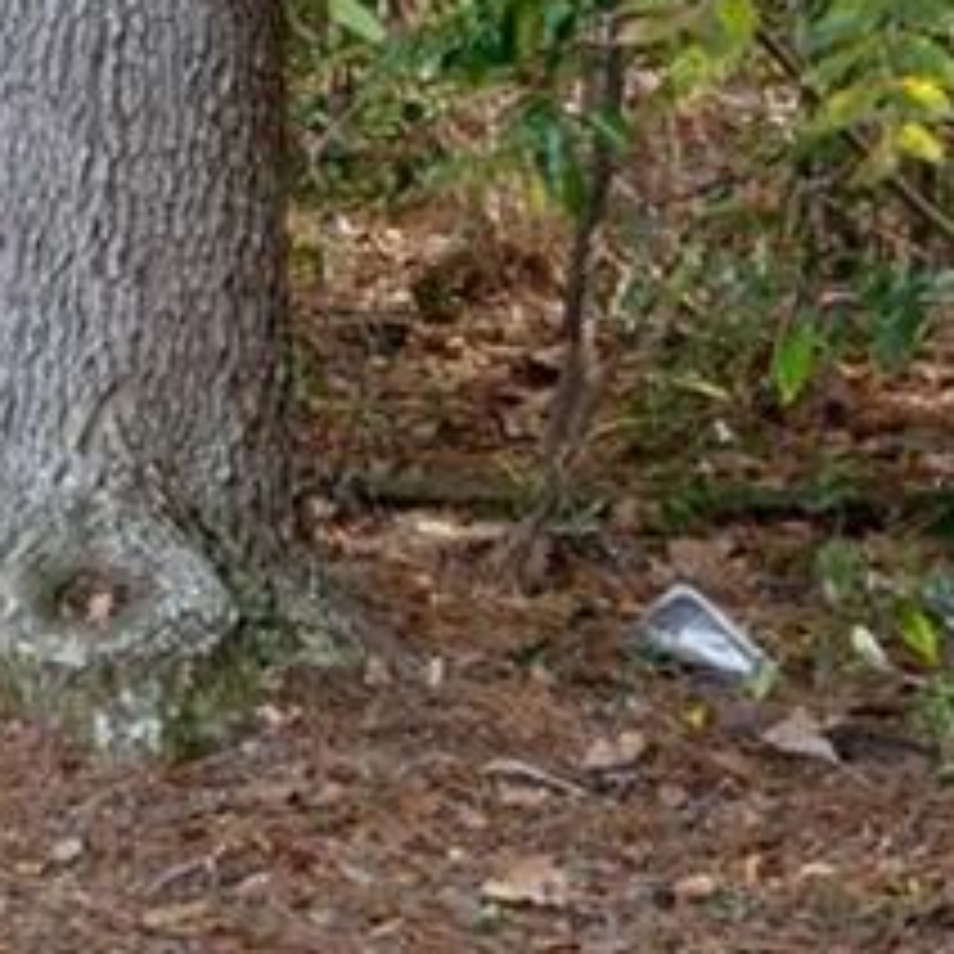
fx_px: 3399
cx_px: -1112
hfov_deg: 13.2
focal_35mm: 109
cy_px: 112
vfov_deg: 15.8
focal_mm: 17
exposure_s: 1/40
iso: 400
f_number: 8
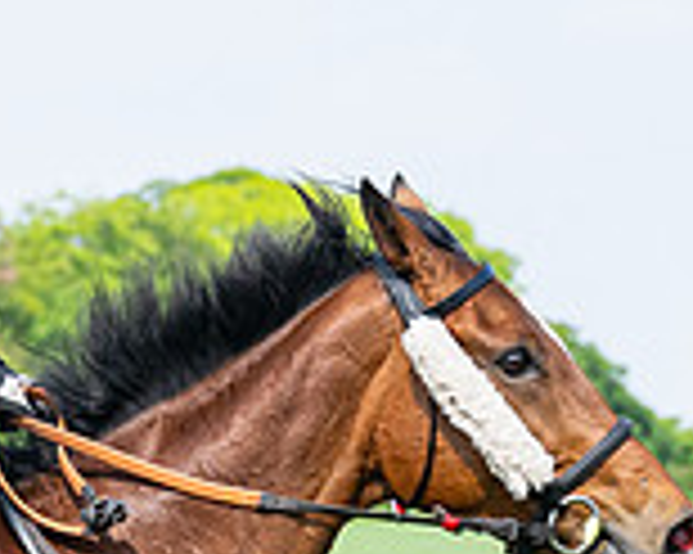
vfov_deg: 3.4
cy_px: 966
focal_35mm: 456
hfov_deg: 4.2
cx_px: -638
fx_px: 9347
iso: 400
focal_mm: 70
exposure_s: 1/2500
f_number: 4
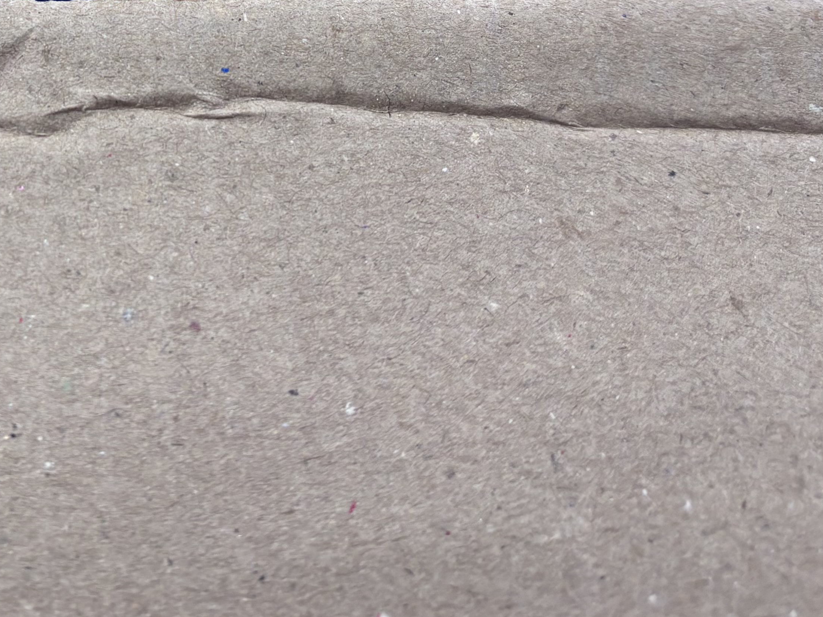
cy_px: -123
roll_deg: -1.5
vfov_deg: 20.5
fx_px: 1593
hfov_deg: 27.9
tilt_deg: -37.9
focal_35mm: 67
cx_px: 76
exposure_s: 1/50
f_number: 1.6
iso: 64
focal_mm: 5.96
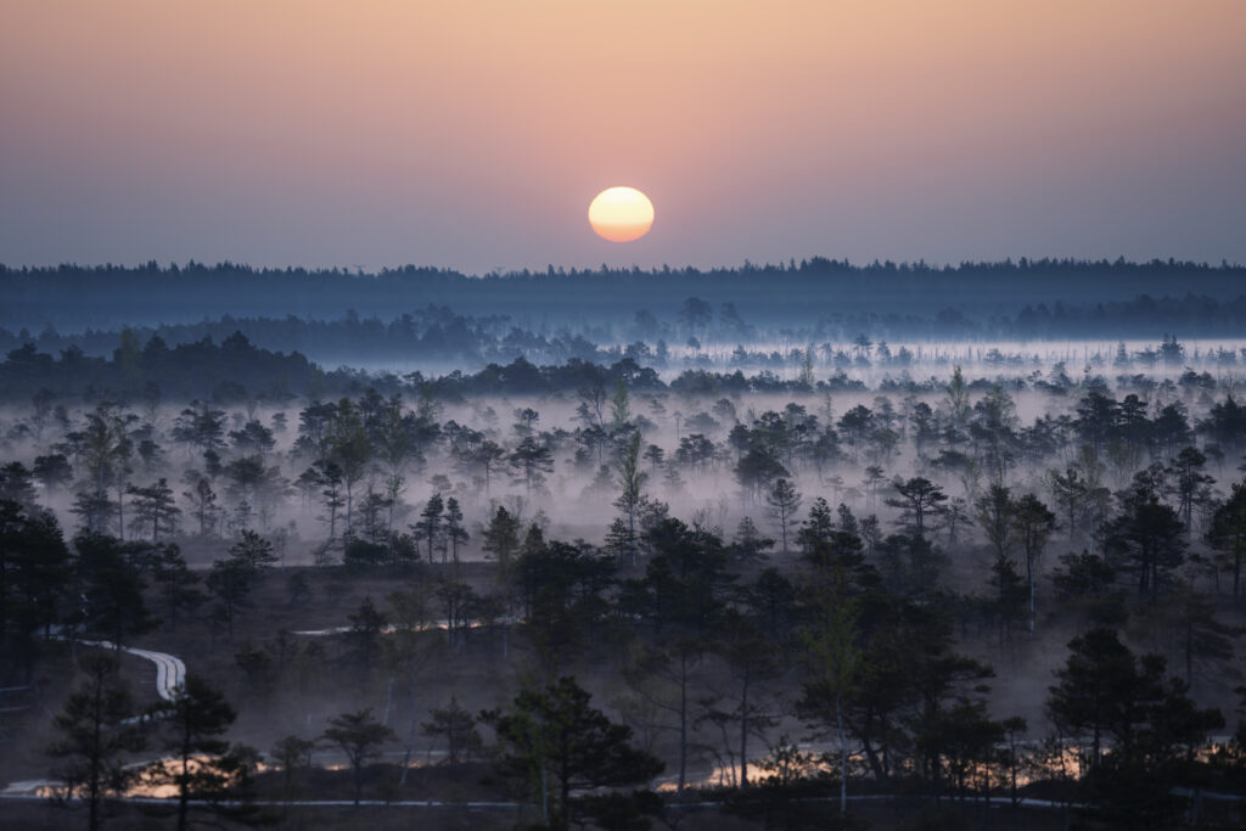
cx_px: 623
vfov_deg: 6.9
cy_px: 416
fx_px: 6923
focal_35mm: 200
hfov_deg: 10.3
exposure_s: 1/160
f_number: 2.8
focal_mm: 200
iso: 100
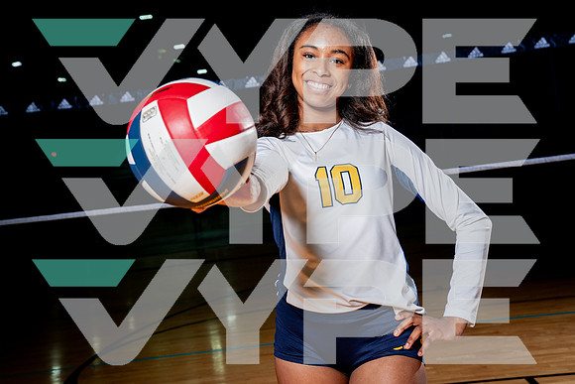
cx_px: 288
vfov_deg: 25.6
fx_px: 844
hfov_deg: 37.6
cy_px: 192
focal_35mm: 53
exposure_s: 1/250
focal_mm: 50
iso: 250
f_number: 6.3
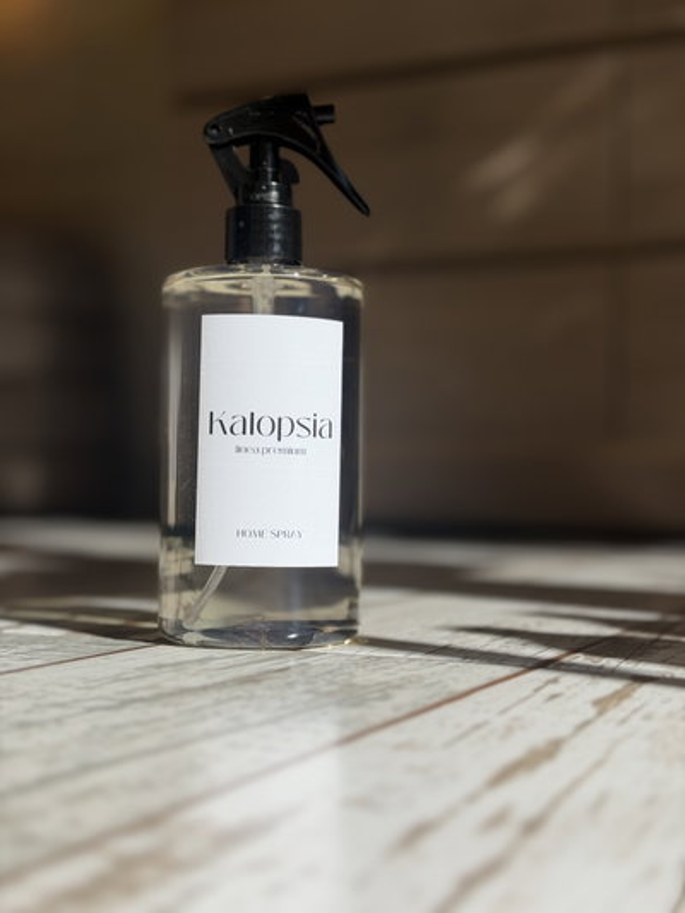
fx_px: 1266
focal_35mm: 48
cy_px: 456
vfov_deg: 39.6
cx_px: 342
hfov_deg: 30.3
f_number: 1.78
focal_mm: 6.76
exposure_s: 1/4878
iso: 64
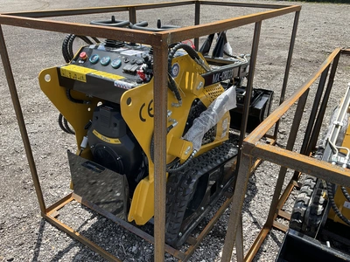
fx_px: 293
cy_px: 131
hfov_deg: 61.7
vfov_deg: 48.2
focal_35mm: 29
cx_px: 175
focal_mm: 3
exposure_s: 1/749
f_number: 1.8
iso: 25
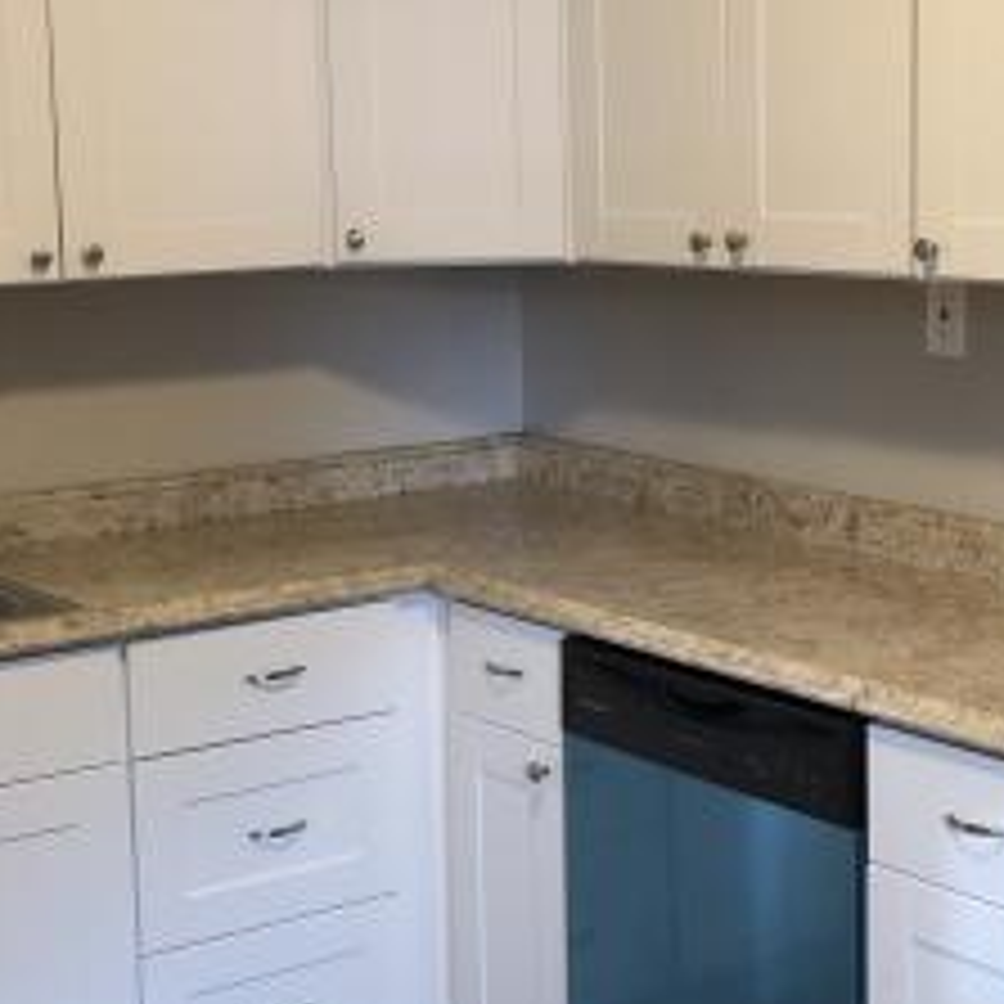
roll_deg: +1.7
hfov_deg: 24.3
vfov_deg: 24.3
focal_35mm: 71
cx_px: 558
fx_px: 2330
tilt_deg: -8.1
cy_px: 495
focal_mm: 4
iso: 50
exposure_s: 1/15
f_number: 1.8
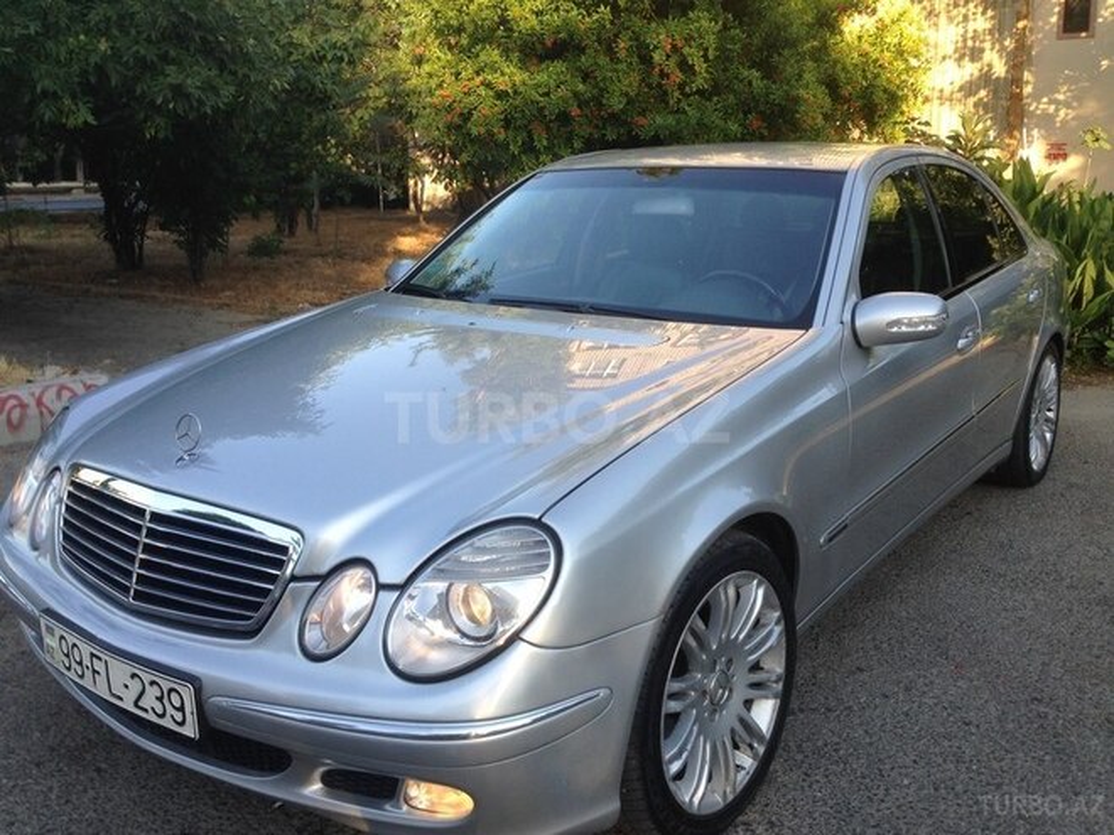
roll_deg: -0.2
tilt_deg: -13.7
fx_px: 1062
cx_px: 557
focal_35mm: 33
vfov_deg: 42.9
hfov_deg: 55.4
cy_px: 418
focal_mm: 4.12
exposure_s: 1/194
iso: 50
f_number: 2.4
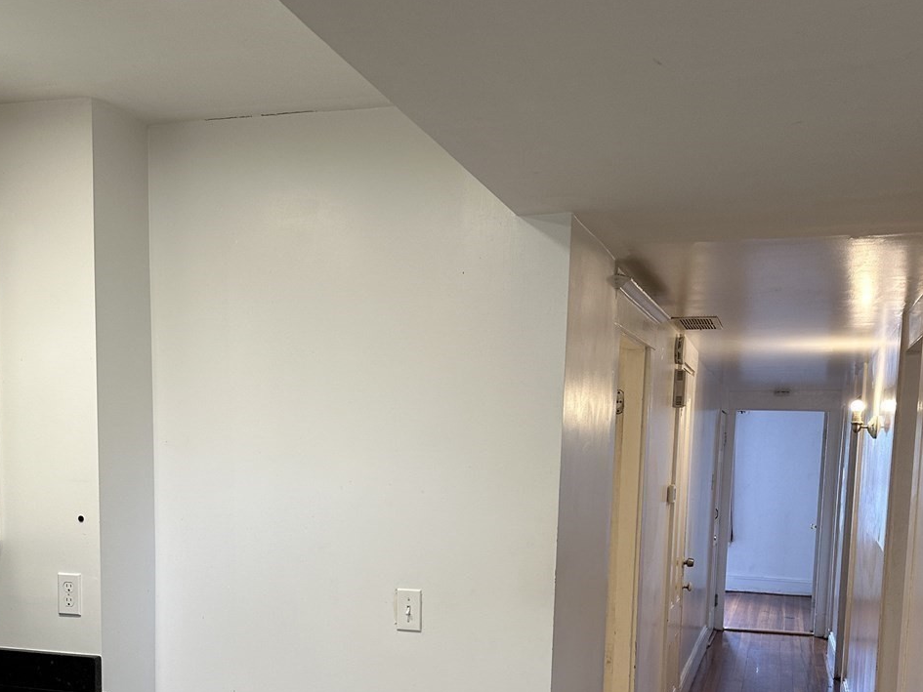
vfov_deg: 35.3
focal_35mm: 39
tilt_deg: -6.0
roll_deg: -1.1
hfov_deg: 47.9
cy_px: 580
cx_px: 456
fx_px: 1040
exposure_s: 1/60
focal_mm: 6.86
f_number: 1.78
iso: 125
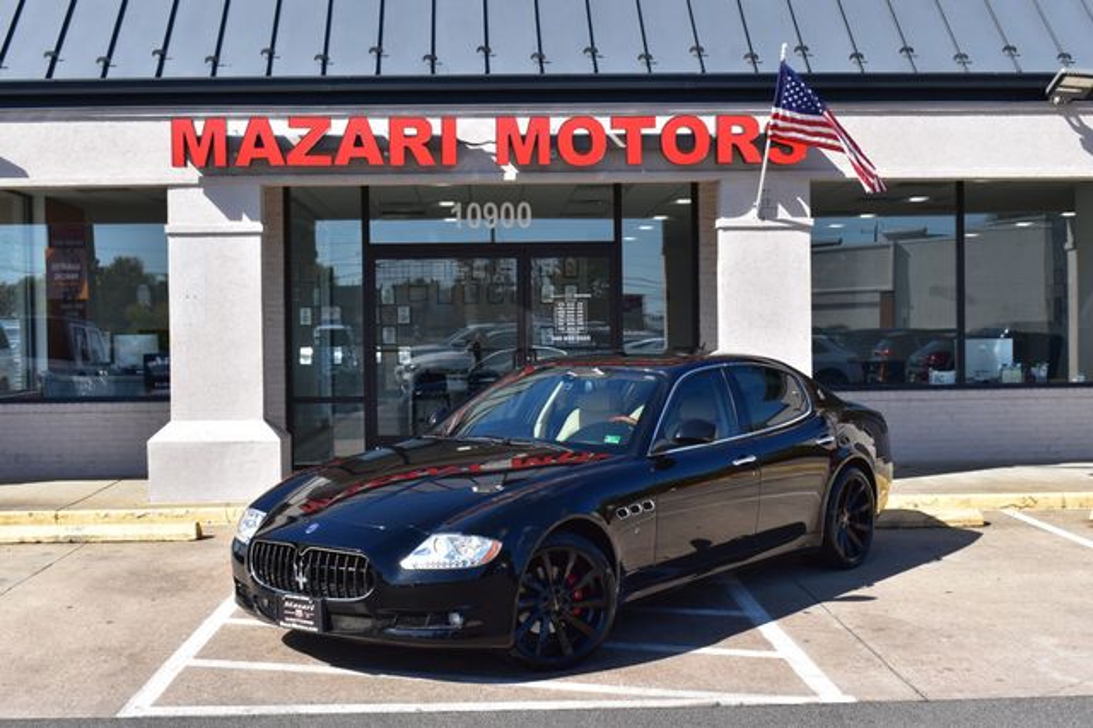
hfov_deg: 42.3
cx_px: 546
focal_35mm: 46
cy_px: 364
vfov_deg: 28.9
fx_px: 1411
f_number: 11
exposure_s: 1/400
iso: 400
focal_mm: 31
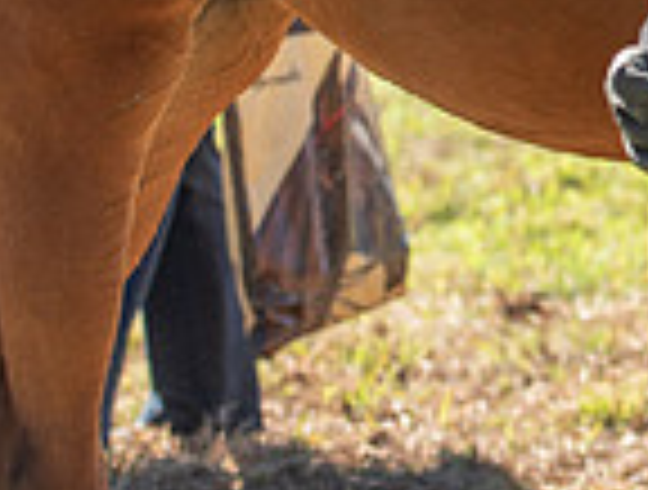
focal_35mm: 335
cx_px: 1134
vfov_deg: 4.4
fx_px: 6292
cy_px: -329
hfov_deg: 5.8
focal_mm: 70
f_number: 4
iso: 140
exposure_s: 1/320
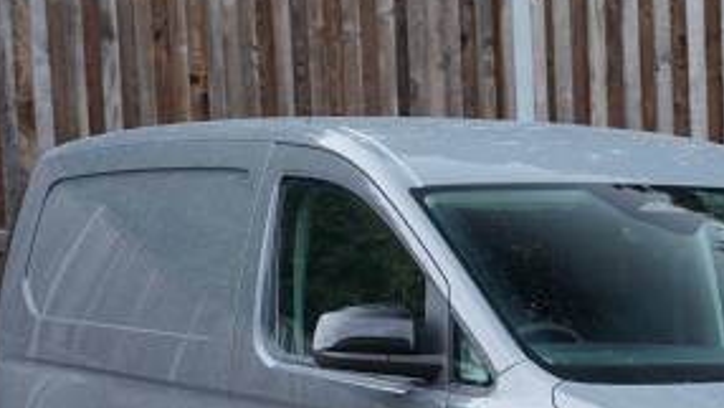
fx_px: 2755
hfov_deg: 14.8
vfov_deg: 8.4
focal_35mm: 143
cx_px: 633
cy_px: 464
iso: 800
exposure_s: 1/160
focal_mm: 61.2
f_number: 4
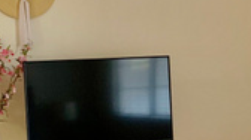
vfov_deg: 11.2
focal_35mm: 108
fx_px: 718
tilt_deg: -1.9
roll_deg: +2.5
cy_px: 97
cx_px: 118
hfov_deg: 19.8
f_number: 1.8
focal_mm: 4.25
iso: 400
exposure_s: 1/39
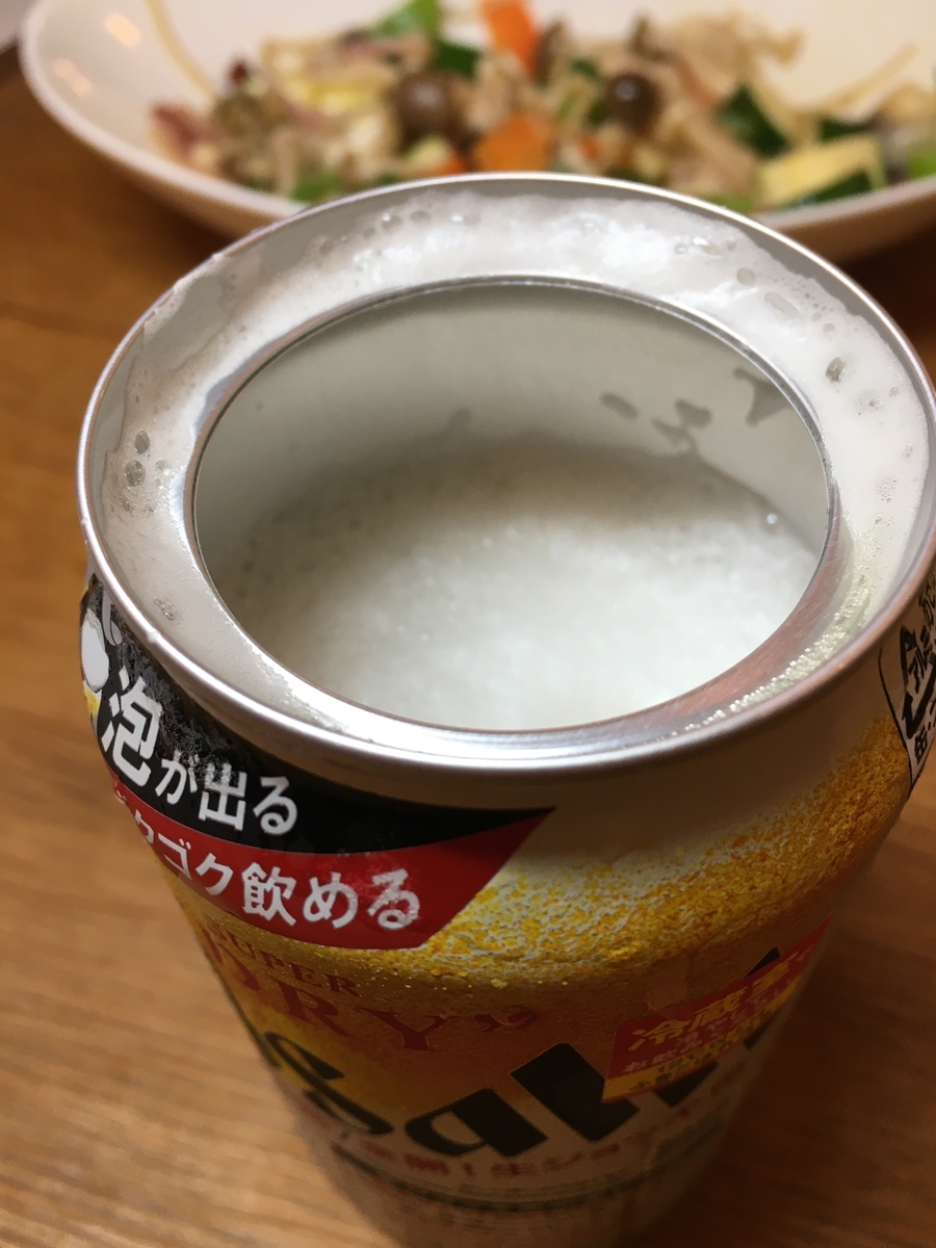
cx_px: 468
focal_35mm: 29
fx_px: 1046
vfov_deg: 61.7
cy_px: 624
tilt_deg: -52.2
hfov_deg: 48.2
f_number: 2.2
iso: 25
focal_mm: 4.15
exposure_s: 1/40
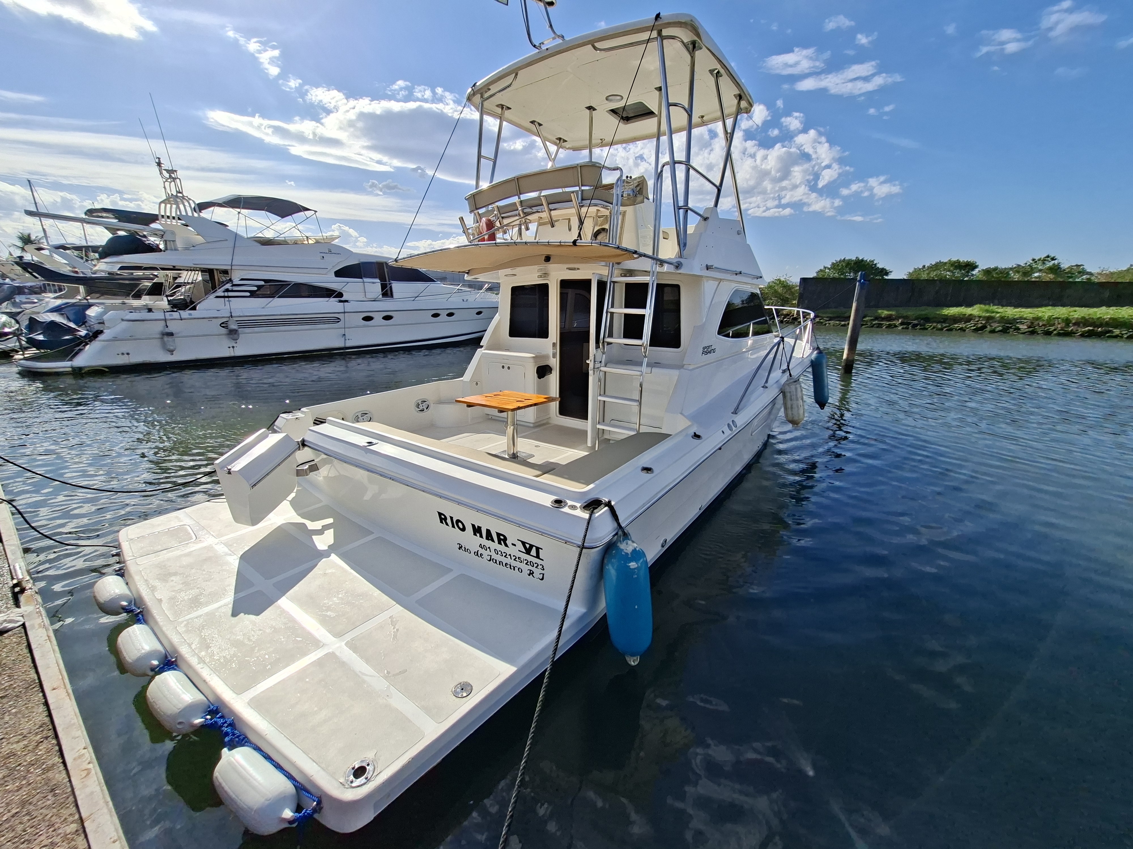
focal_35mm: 13
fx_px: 425
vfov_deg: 89.9
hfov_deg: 106.2
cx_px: 566
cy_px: 424
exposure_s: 1/2342
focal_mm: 1.74
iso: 40
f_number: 2.2
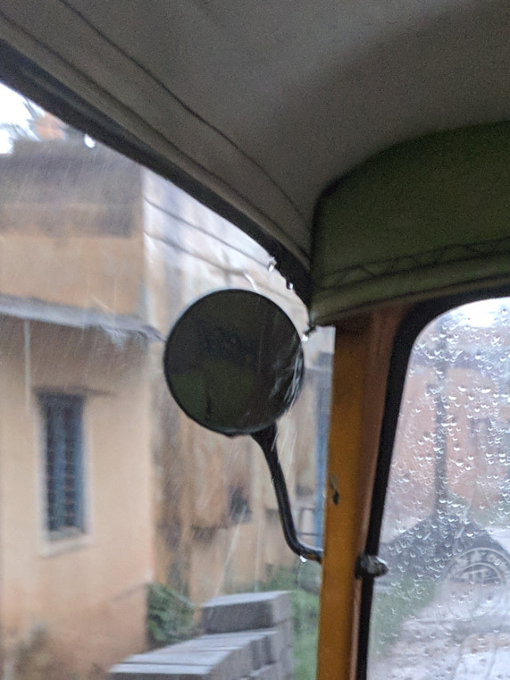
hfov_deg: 20.8
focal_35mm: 70
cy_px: 751
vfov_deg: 25.7
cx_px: 399
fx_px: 1375
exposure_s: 1/33.3
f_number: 2
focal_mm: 4.67
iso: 702
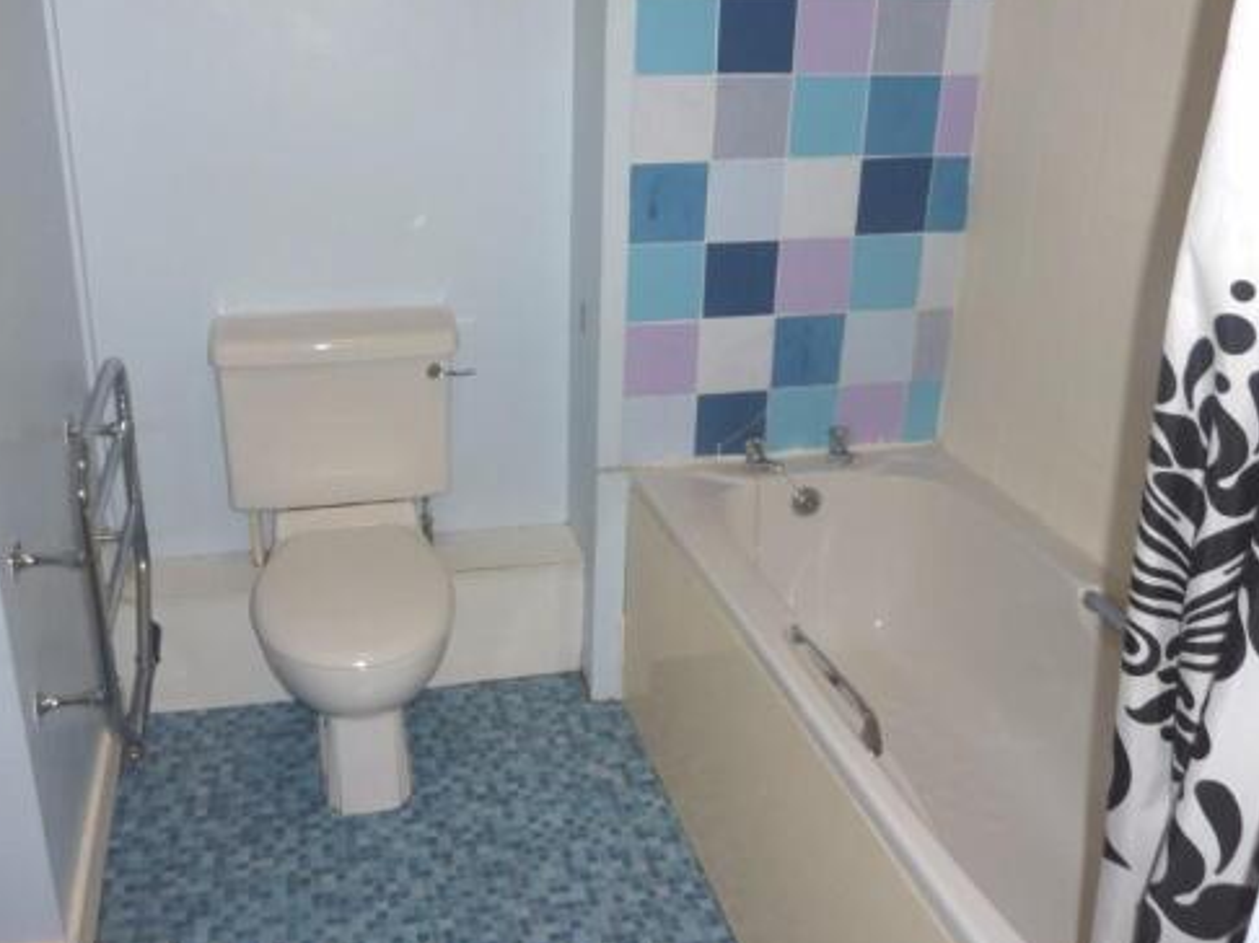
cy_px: 387
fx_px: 1091
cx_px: 548
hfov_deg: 59.8
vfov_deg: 46.6
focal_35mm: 30
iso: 100
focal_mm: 4.1
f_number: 3.3
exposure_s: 1/30
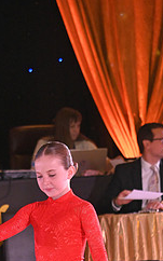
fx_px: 2085
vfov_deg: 7.1
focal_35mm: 293
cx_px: -29
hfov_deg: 4.5
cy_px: 310
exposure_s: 1/320
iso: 3200
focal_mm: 120
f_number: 6.3
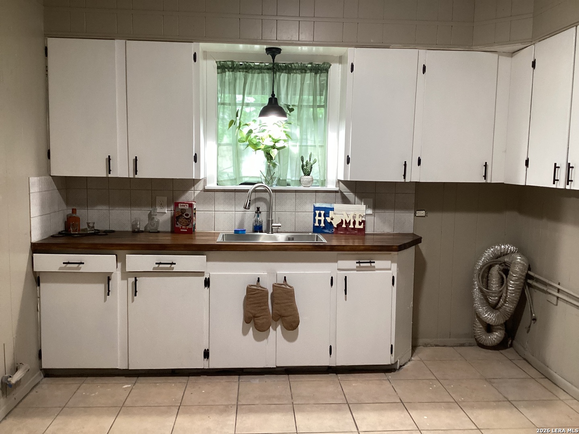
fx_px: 519
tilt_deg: -6.9
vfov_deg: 45.4
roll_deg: -0.6
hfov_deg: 58.4
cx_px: 290
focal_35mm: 31
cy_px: 217
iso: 200
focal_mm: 3.3
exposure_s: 1/60
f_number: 2.4
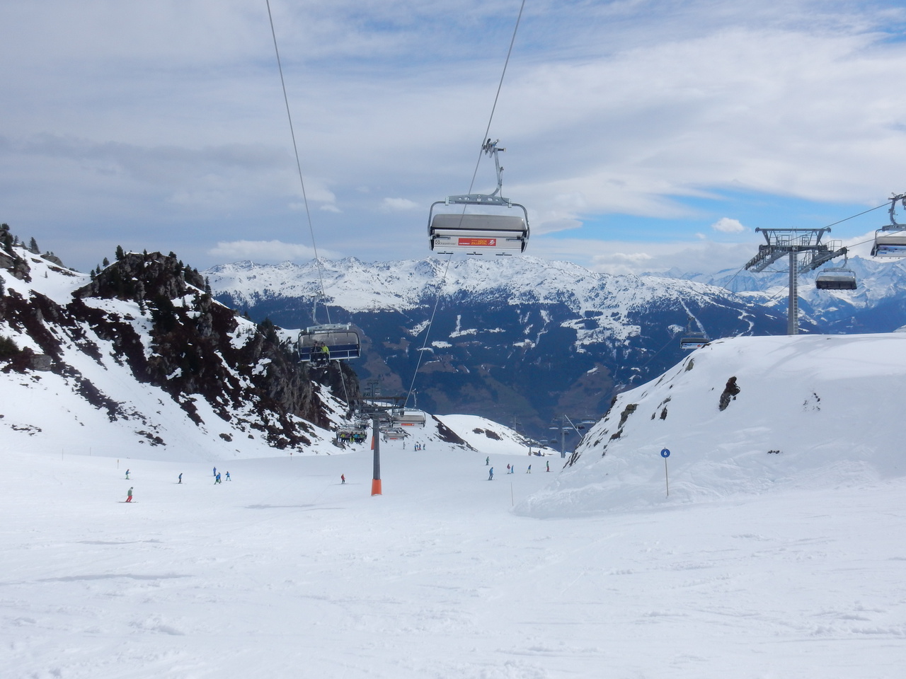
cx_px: 453
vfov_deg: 46.8
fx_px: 785
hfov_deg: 60.0
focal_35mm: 30
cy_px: 340
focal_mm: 5.4
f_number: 5
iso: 125
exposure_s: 1/2000
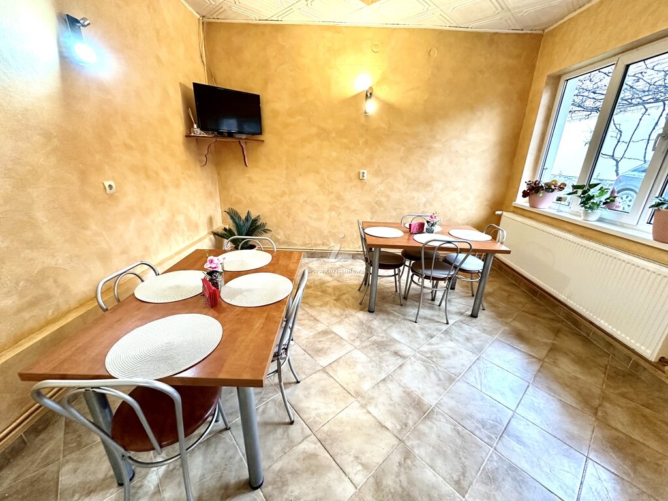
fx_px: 270
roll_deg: -1.6
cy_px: 250
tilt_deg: -19.4
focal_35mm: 14
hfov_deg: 102.1
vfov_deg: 85.7
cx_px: 334
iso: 400
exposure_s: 1/50
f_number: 2.2
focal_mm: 2.22
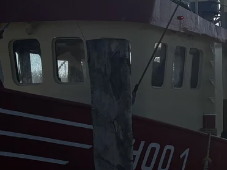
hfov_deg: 15.6
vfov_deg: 12.9
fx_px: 754
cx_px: 355
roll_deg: +2.5
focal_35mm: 115
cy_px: 72
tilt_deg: +3.0
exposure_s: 1/12195
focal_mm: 5.96
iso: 50
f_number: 1.6
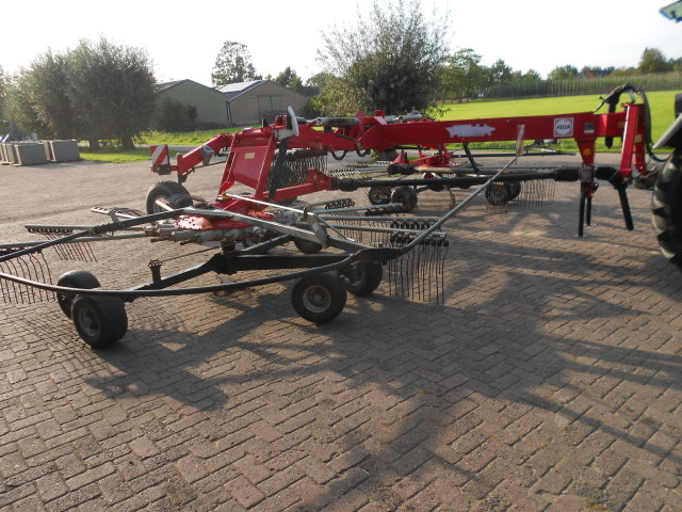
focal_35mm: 26
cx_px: 341
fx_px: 512
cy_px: 256
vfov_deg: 53.1
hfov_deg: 67.3
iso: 80
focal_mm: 4.6
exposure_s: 1/320
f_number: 3.2
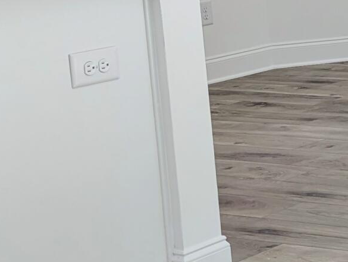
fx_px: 1239
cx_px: 775
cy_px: -15
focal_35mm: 123
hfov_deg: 13.0
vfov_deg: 11.9
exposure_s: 1/177
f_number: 1.85
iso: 31
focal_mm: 6.81
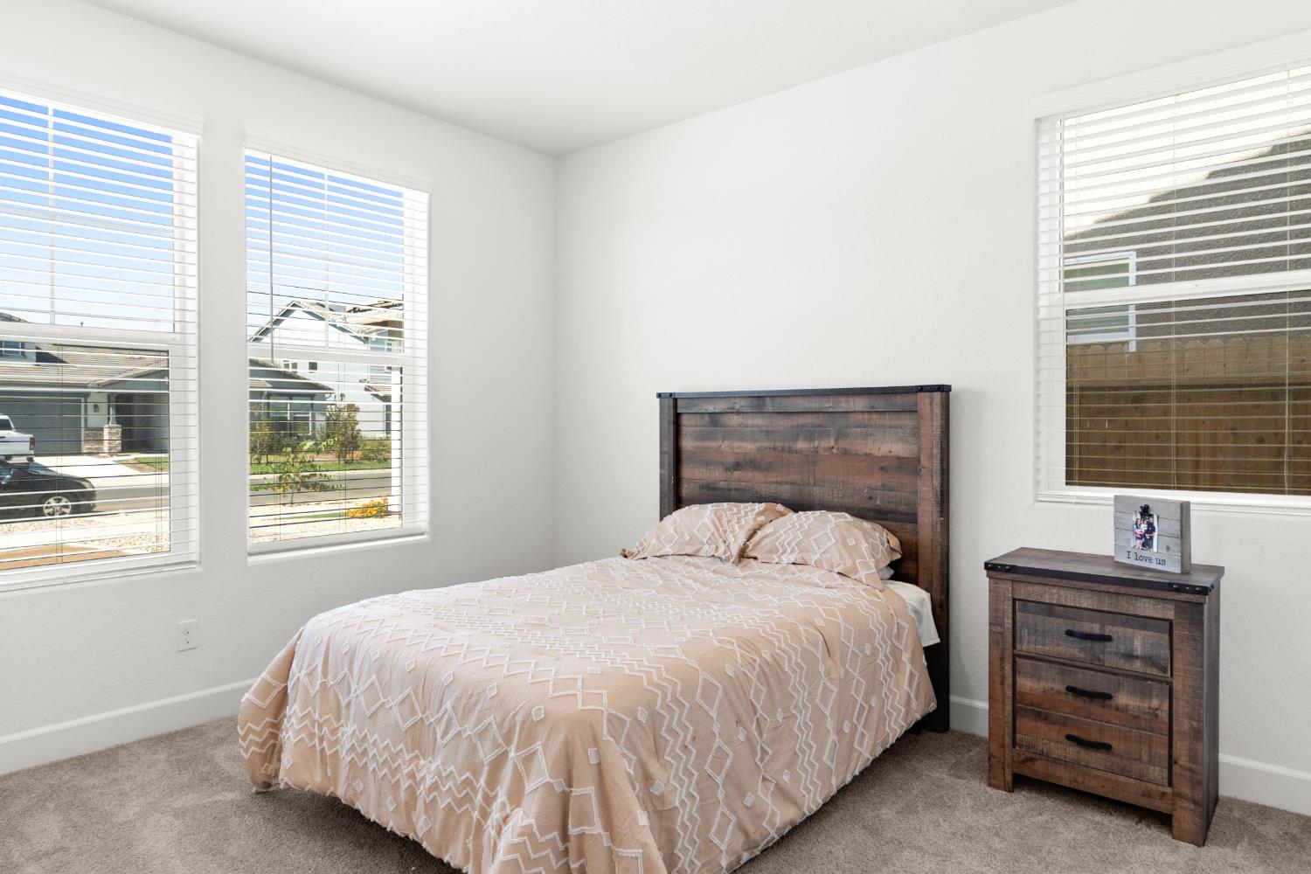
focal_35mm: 21
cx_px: 656
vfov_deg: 59.5
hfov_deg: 81.2
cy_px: 437
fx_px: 765
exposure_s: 1/13
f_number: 5
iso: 250
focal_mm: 14
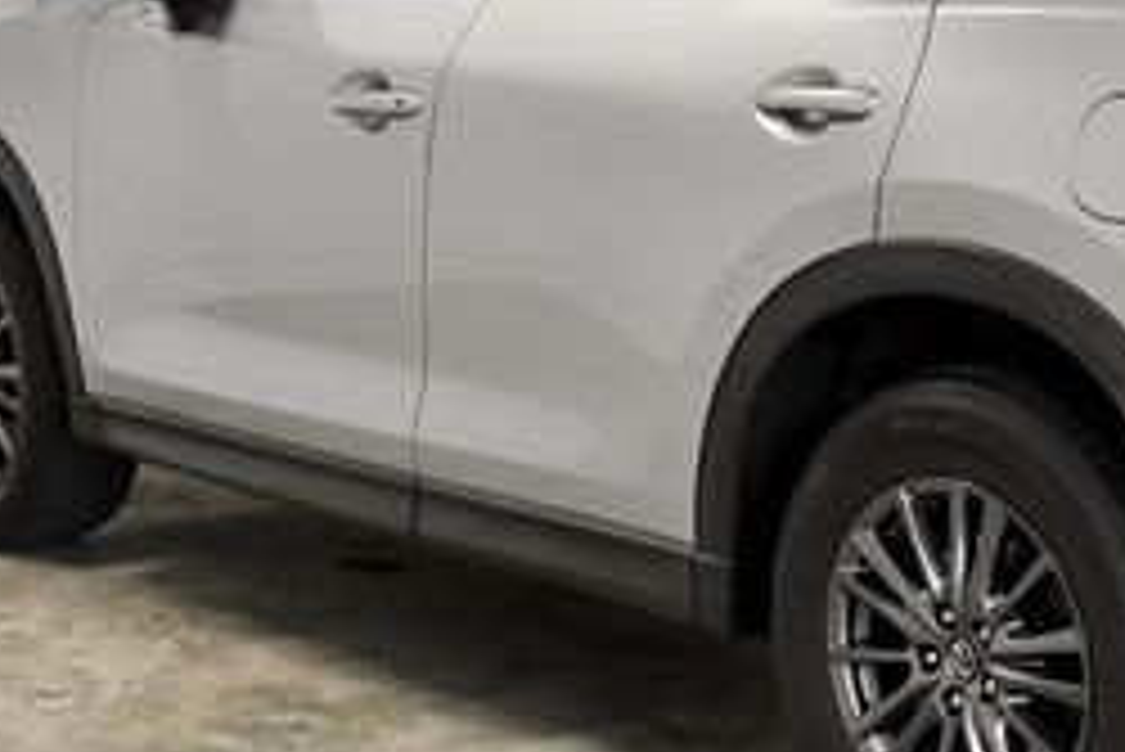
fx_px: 2720
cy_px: 200
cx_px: 1044
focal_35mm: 87
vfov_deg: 15.7
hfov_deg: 22.7
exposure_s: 1/1000
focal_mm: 23
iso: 2500
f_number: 4.5
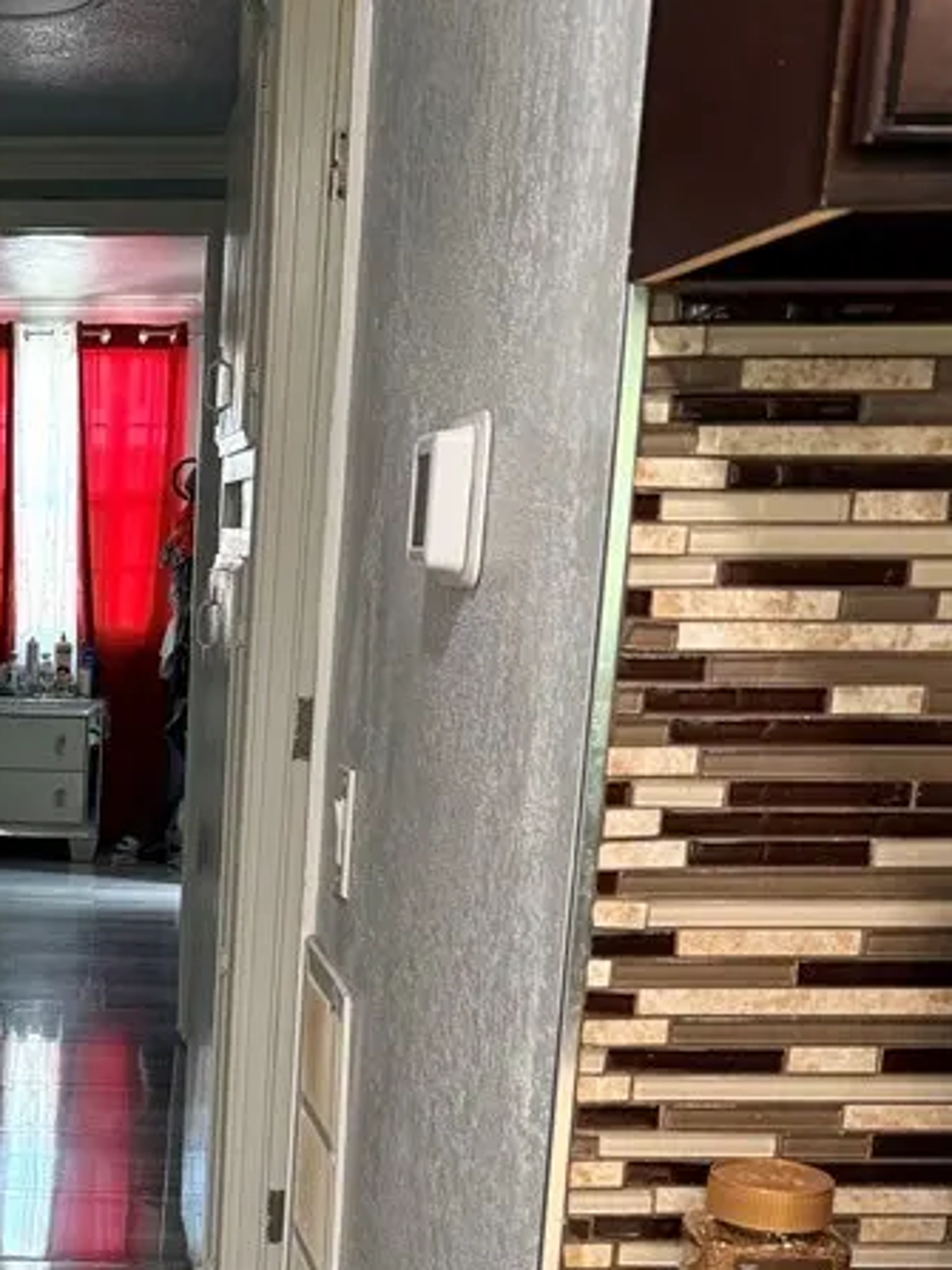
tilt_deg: -14.4
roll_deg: -0.2
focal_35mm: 55
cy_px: 1068
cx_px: -71
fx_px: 2018
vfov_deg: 33.6
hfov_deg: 24.9
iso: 250
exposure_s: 1/60
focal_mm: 6.76
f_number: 1.78
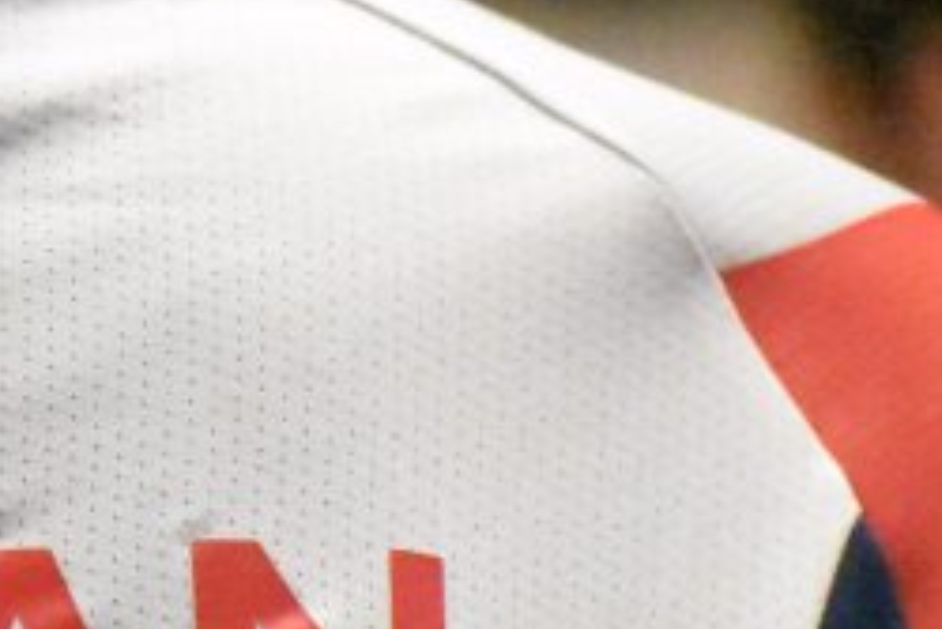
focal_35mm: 583
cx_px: -761
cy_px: 684
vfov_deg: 2.4
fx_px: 15265
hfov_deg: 3.5
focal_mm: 95
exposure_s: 1/500
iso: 25600
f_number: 7.1
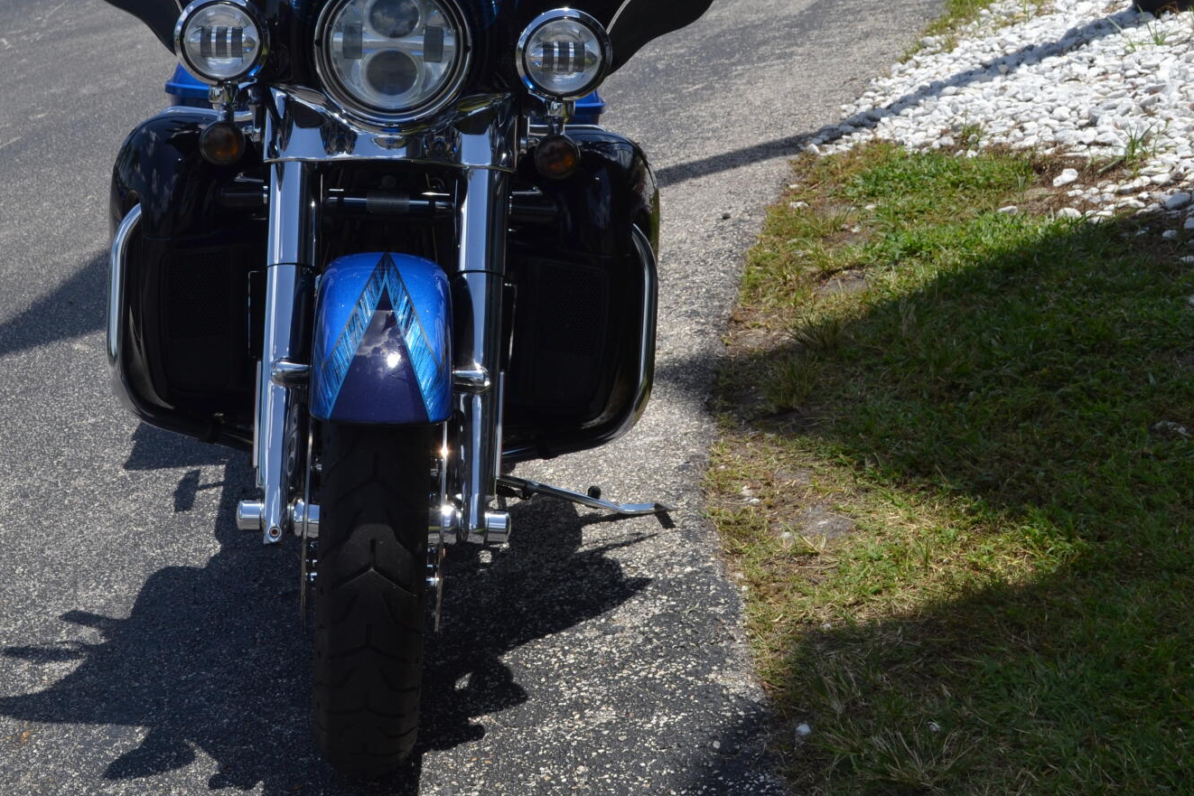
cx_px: 410
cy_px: 210
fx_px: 1956
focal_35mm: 59
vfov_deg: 22.8
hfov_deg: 33.7
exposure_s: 1/250
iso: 100
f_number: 8
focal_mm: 26
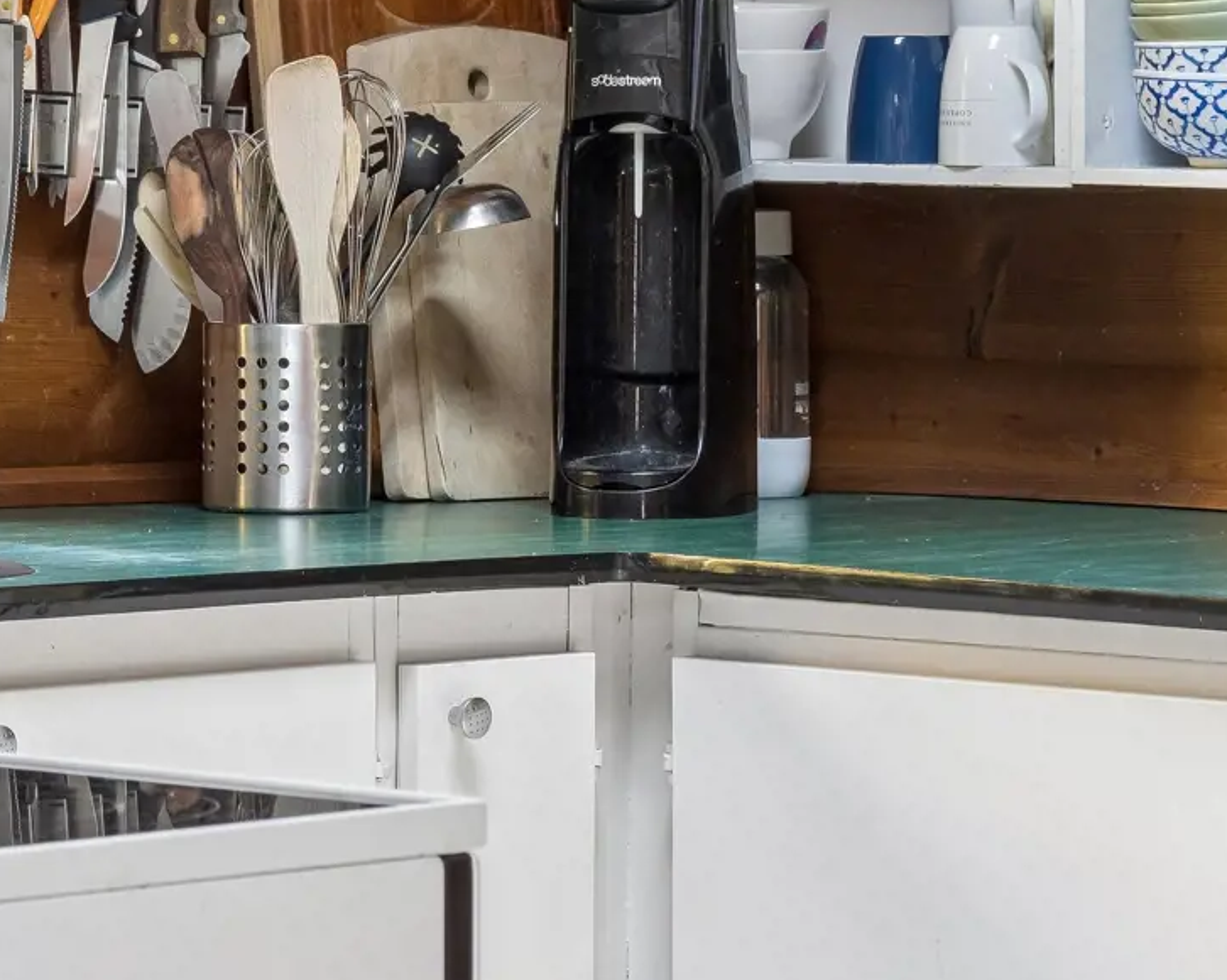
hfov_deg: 8.5
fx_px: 8248
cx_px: 536
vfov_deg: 6.8
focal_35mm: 227
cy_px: 201
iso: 200
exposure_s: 1/8
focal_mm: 61
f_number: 8
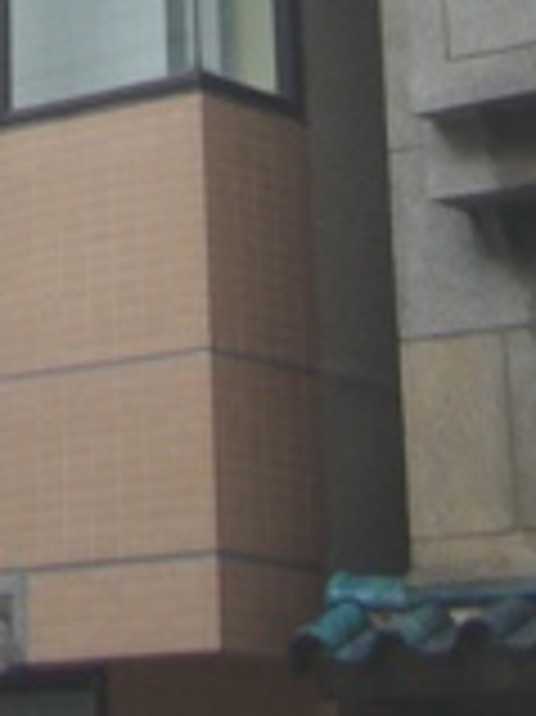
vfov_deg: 12.8
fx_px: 2915
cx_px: -252
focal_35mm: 141
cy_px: -536
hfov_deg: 10.2
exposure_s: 1/125
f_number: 5.6
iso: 80
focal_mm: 5.8
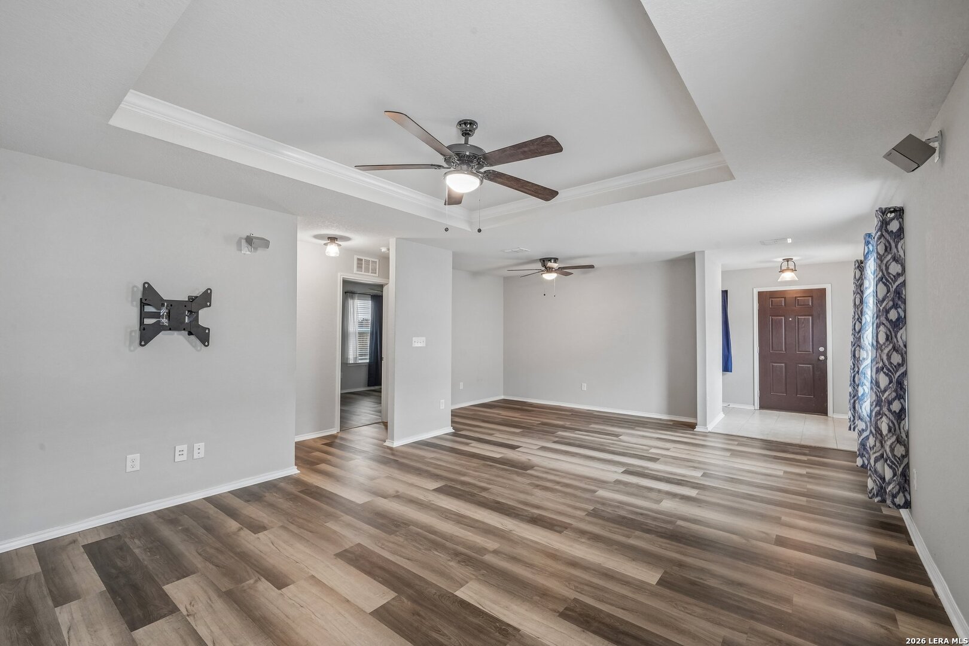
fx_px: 404
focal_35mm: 15
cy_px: 323
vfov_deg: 77.3
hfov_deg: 100.4
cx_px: 484
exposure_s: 1/8
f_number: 10
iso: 800
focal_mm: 15
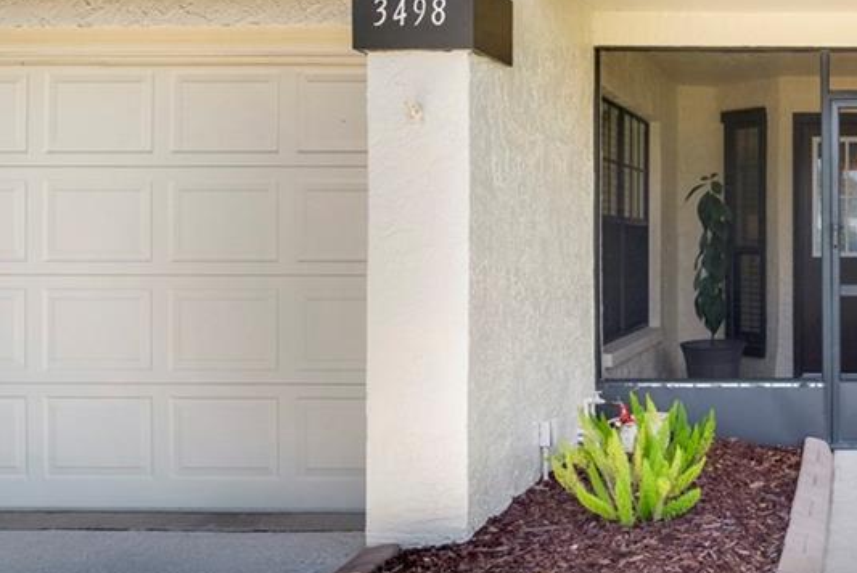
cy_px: 259
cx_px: 834
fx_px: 1000
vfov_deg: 31.9
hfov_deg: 41.1
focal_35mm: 42
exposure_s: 1/400
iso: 250
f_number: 7.1
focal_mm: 14
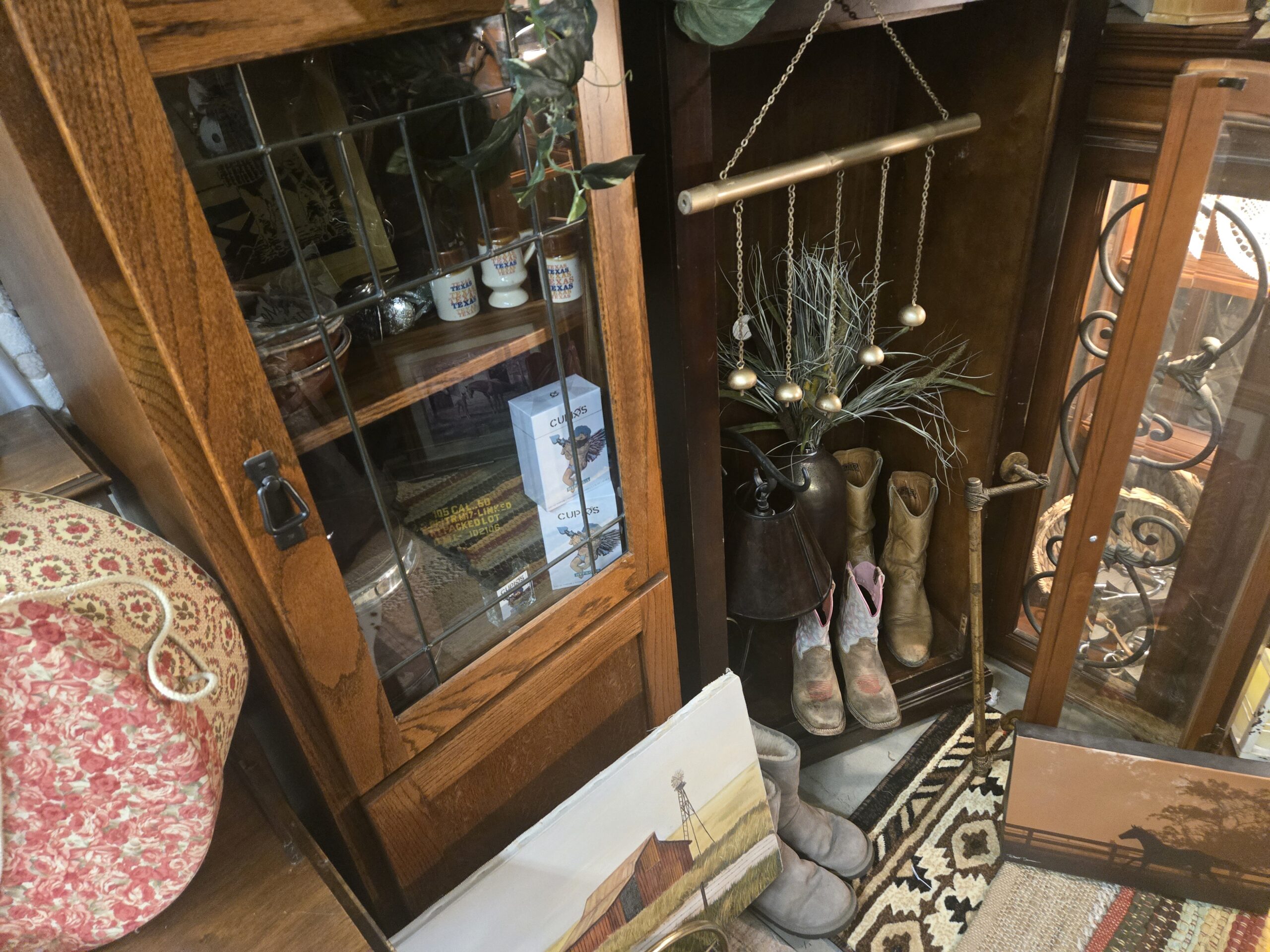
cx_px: 635
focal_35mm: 23
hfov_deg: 73.9
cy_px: 476
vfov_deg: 58.9
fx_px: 844
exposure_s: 1/60
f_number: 1.8
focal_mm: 5.4
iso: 1000
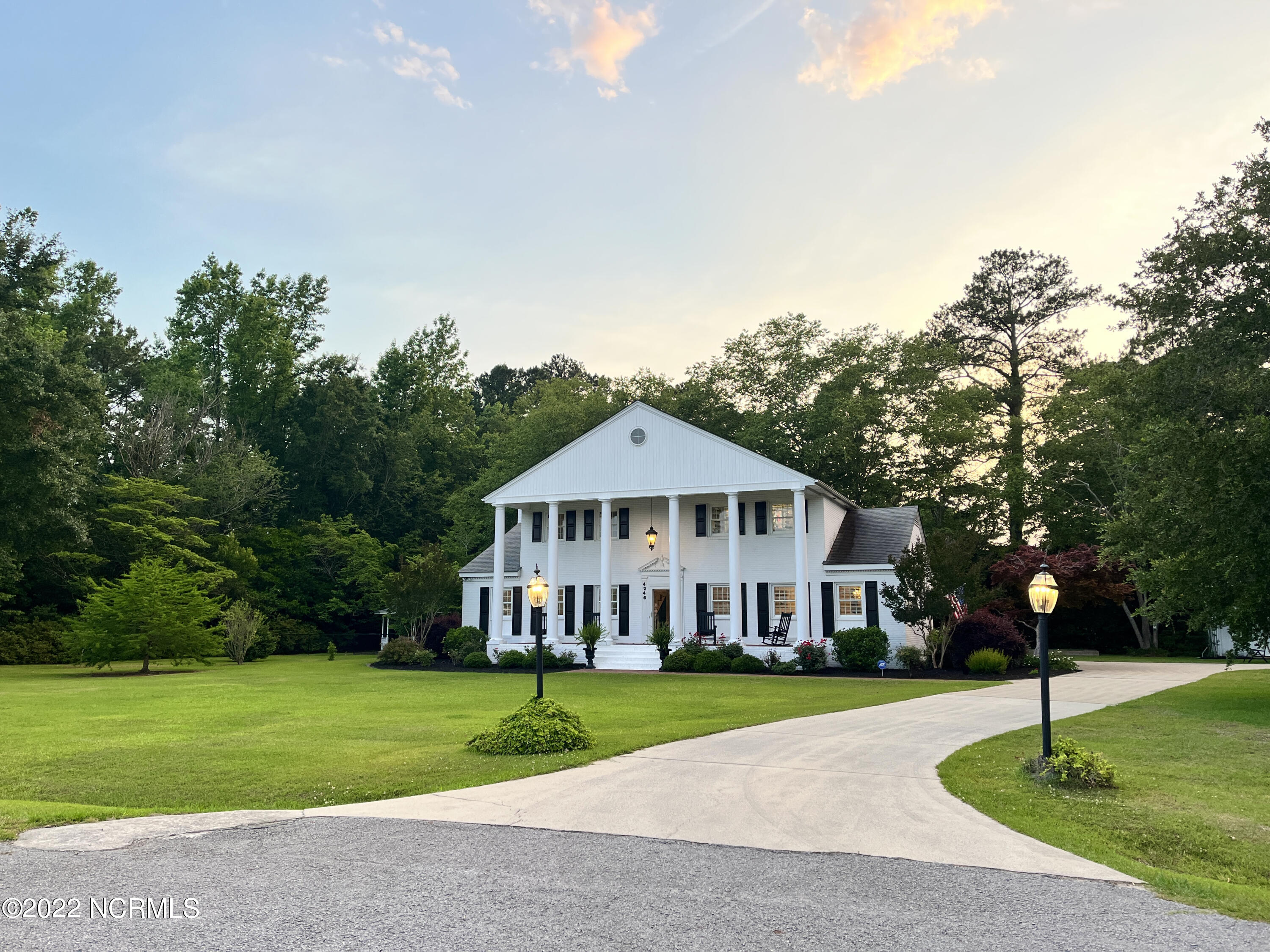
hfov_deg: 67.3
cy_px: 476
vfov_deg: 53.1
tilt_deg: +8.6
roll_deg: +0.3
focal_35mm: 26
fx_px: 954
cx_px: 635
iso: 125
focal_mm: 5.1
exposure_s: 1/121
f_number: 1.6
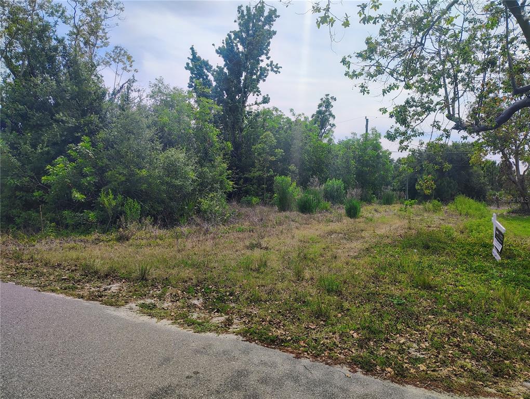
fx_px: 368
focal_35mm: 24
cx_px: 265
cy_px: 200
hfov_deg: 71.5
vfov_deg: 56.9
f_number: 1.8
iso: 100
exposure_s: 1/1121
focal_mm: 5.56
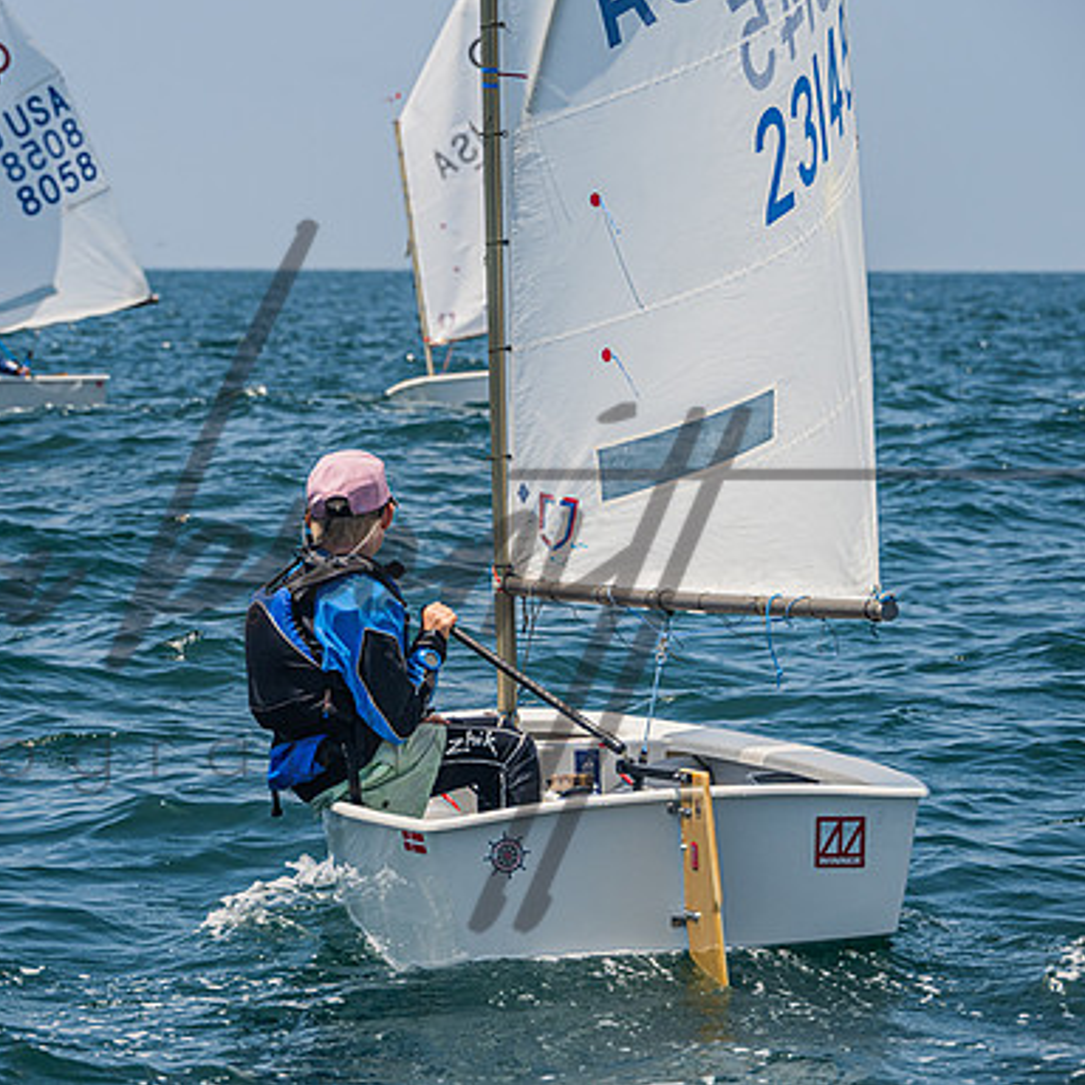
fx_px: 7163
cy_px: 516
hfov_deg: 8.7
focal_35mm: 202
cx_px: 376
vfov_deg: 8.7
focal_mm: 145
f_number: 7.1
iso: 250
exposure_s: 1/1250
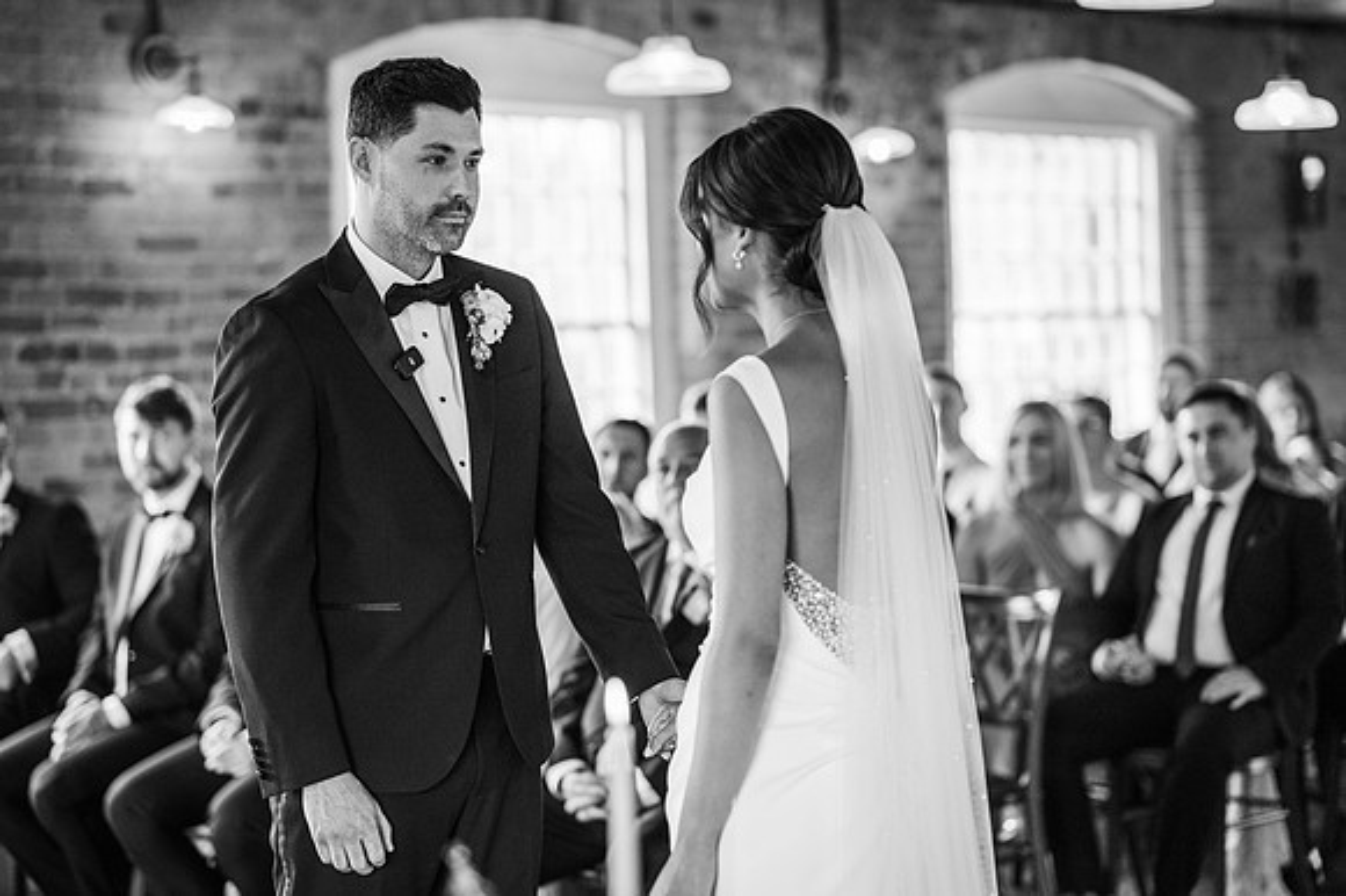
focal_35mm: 85
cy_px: 448
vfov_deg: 16.1
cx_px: 673
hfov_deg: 23.9
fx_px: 3176
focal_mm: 85
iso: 400
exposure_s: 1/200
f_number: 2.2
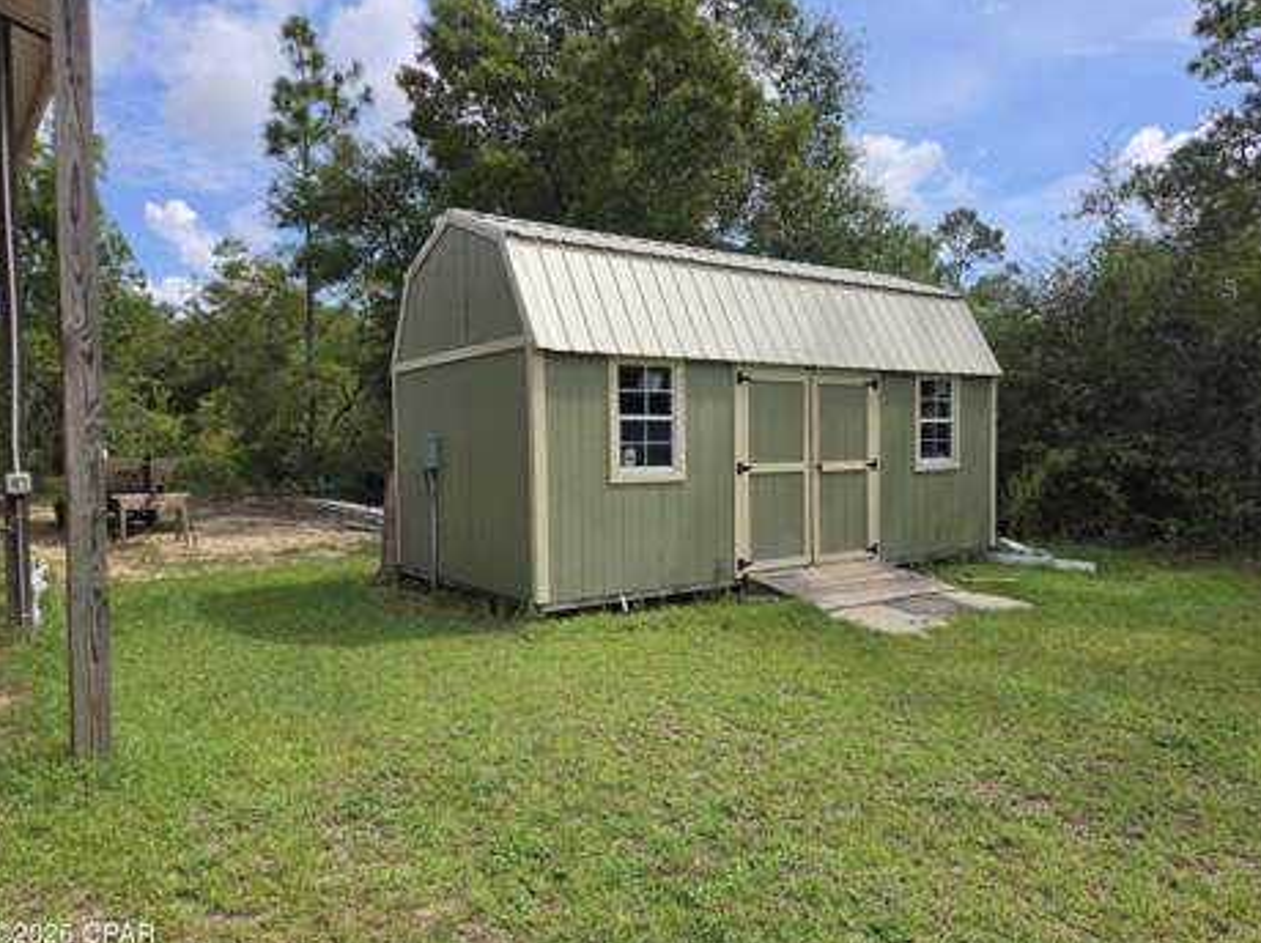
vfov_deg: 56.7
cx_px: 647
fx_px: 873
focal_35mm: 24
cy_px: 484
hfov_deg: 71.6
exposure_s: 1/3727
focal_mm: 5.4
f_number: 1.8
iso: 80
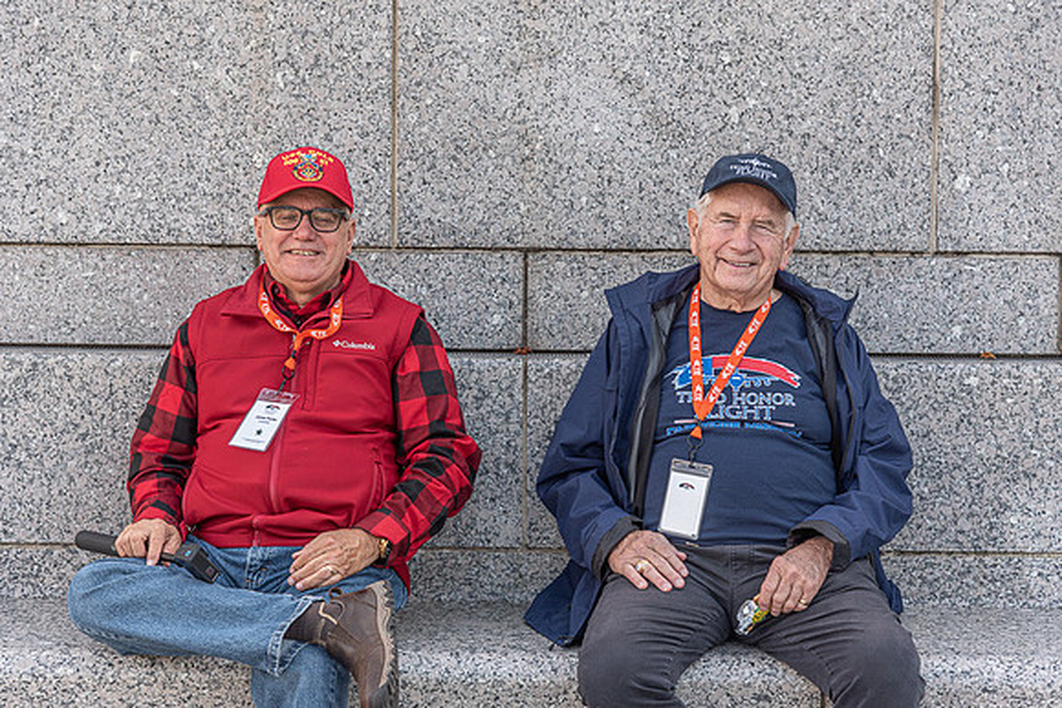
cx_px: 531
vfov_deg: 16.7
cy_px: 354
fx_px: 2419
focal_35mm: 82
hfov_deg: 24.8
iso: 500
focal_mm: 82
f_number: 5
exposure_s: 1/400
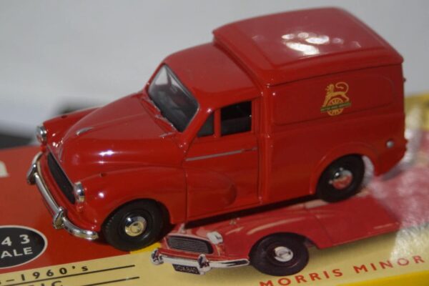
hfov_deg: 17.1
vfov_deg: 11.4
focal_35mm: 120
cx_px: 214
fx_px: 1430
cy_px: 143
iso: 2000
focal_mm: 80
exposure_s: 1/160
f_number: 5.6
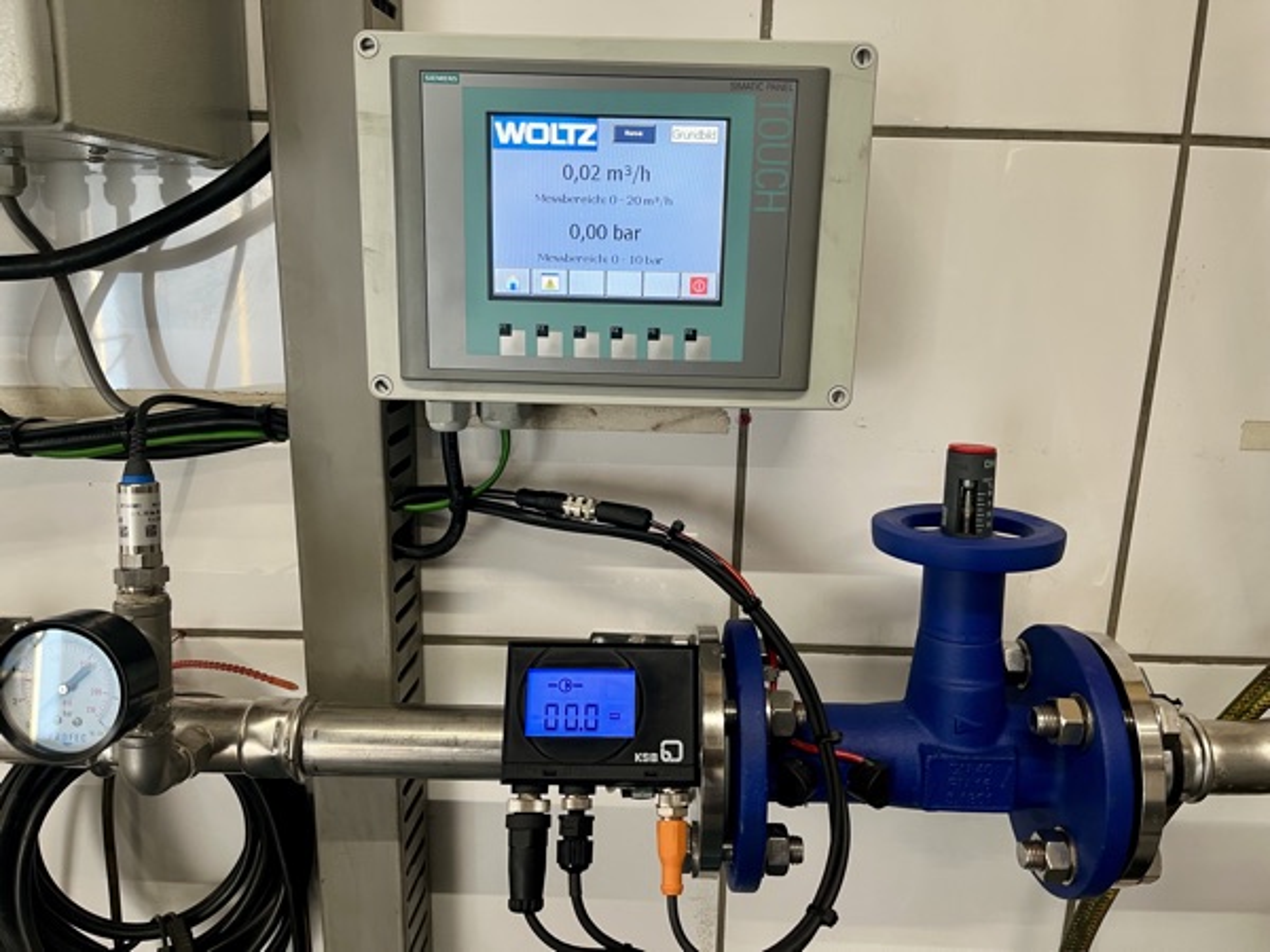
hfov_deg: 67.3
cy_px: 476
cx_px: 635
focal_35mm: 26
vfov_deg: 53.1
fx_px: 954
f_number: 1.6
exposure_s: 1/50
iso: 80
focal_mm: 5.1
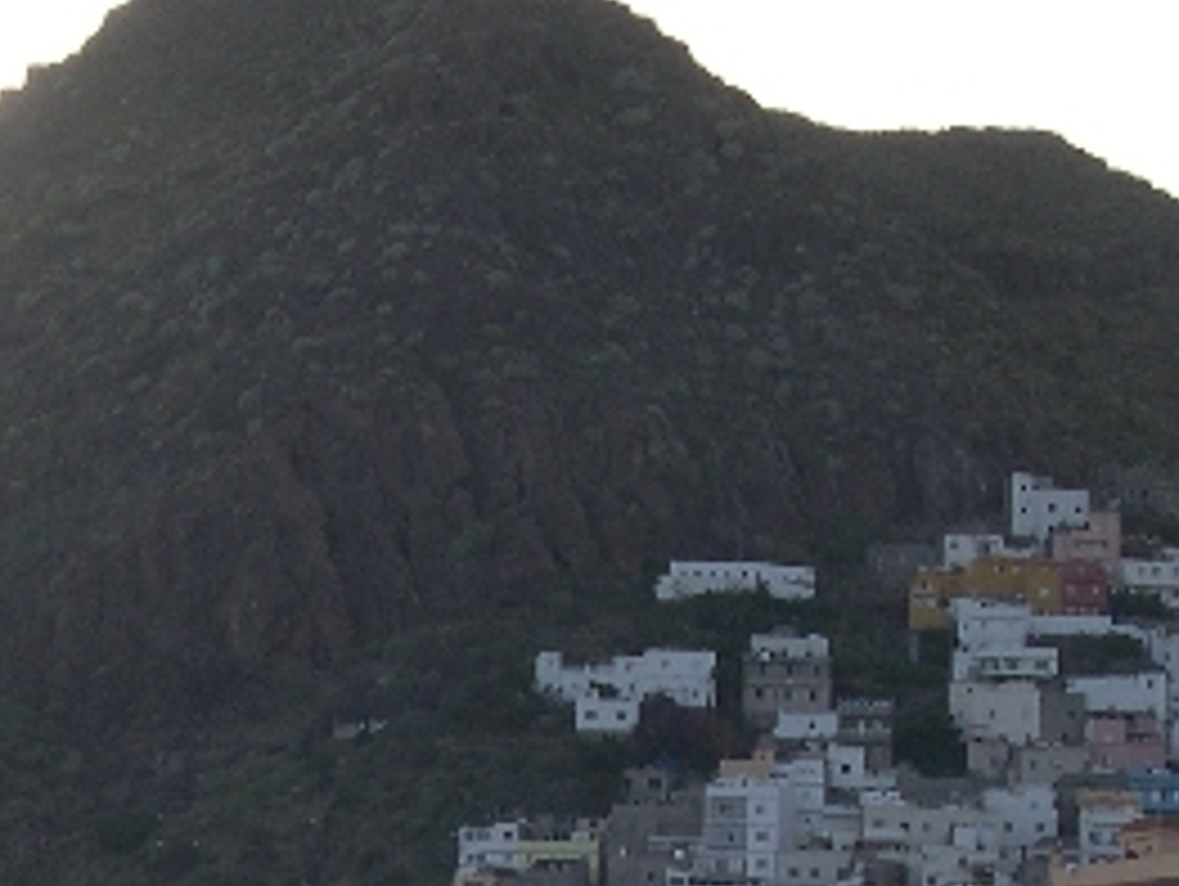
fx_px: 3955
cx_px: 310
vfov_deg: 12.5
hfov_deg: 16.9
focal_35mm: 116
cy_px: 1066
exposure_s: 1/121
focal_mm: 8
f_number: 7.6
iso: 100
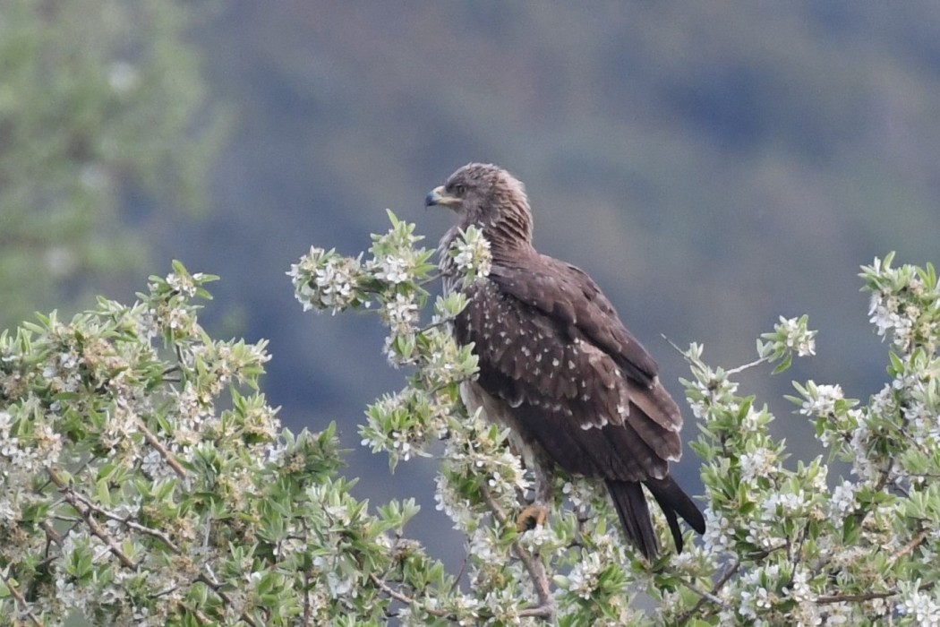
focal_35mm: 750
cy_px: 314
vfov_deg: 1.8
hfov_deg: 2.7
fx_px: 19582
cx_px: 470
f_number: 6.3
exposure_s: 1/800
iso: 1250
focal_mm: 500
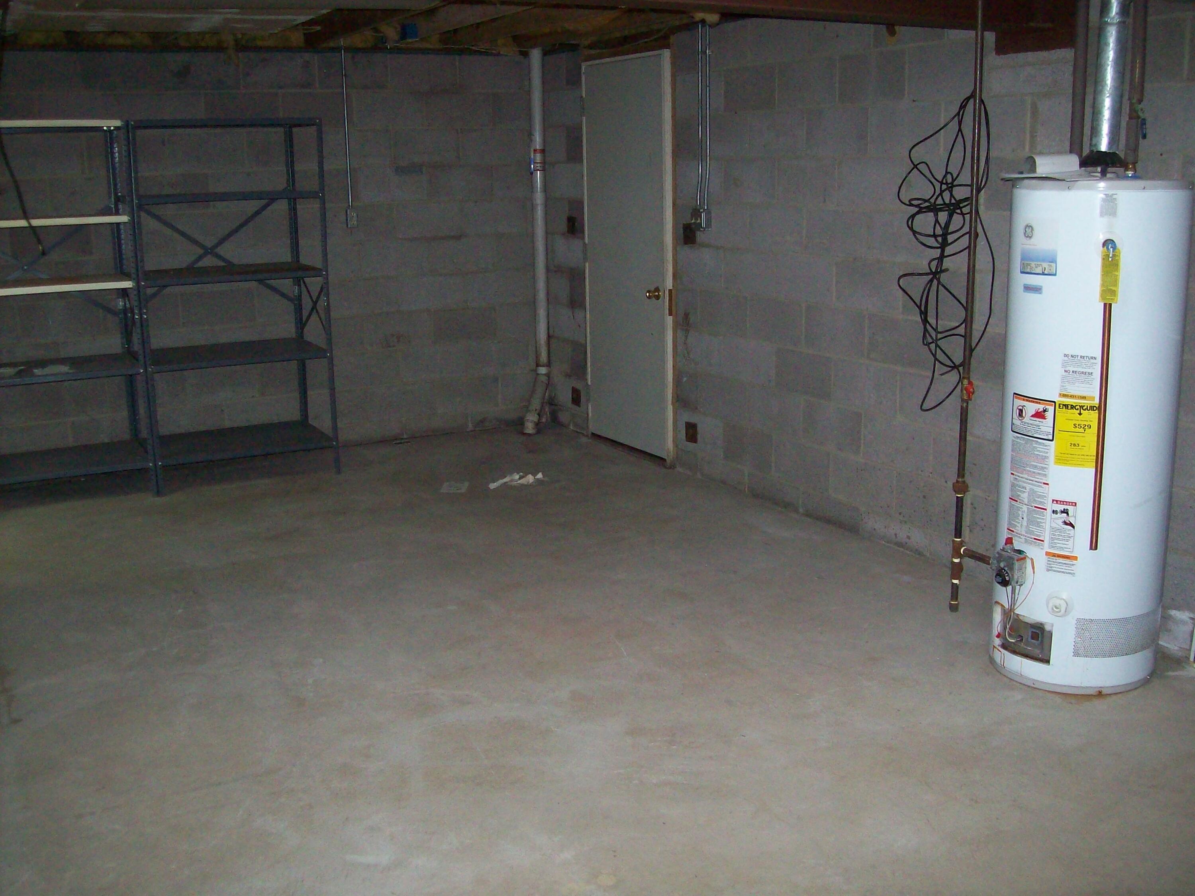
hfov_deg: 51.4
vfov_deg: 39.7
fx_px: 1243
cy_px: 448
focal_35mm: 36
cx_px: 598
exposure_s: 1/64
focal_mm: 6
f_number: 2.7
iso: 200
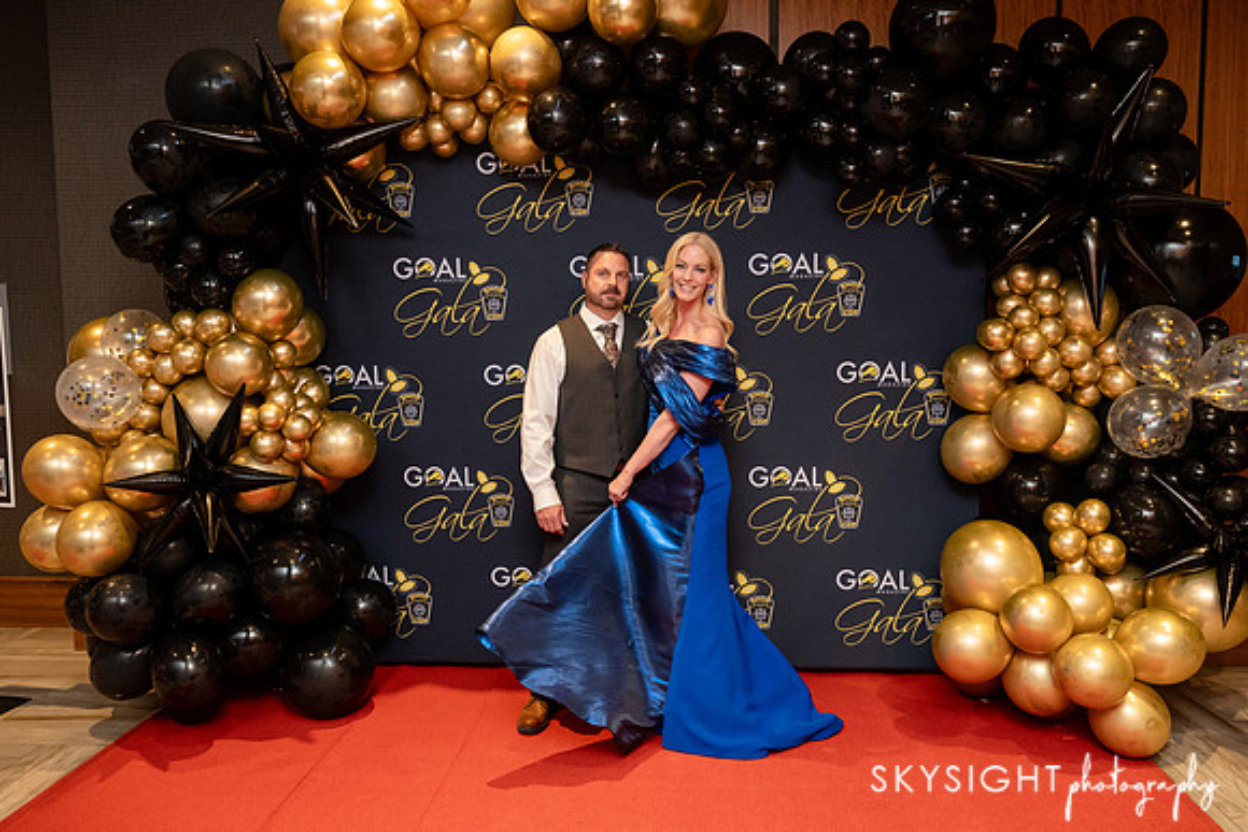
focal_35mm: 29
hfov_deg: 63.9
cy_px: 416
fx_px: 1001
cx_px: 624
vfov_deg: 45.2
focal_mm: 28
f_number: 3.5
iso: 2500
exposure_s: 1/200
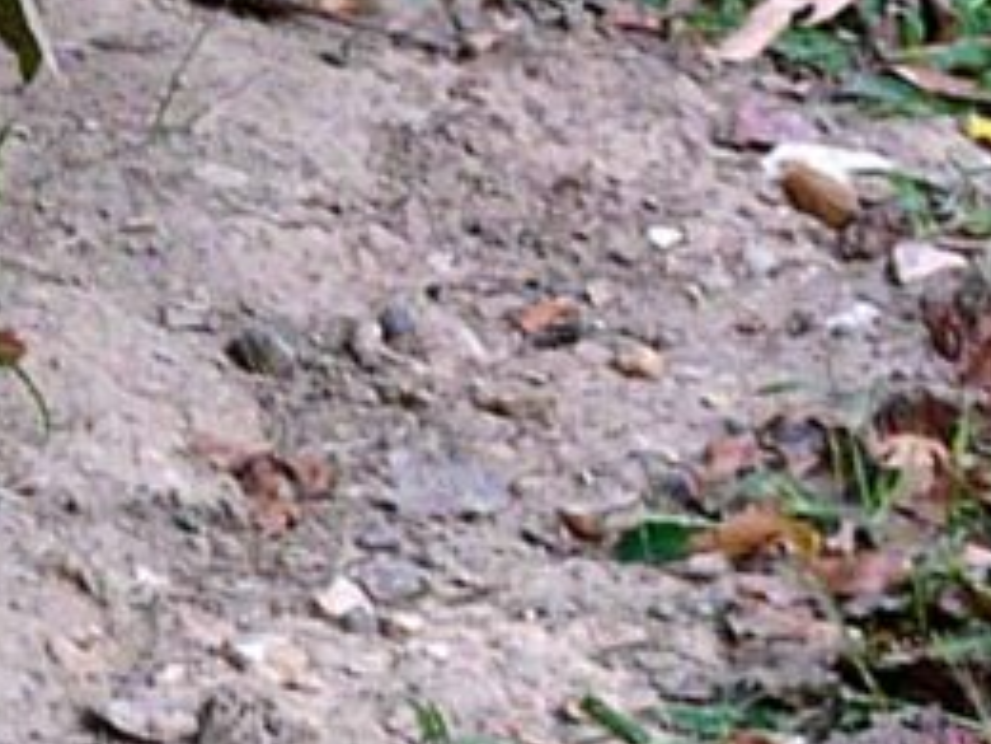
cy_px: 1187
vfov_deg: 4.2
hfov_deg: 5.5
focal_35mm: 355
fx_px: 10163
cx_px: -880
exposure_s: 1/60
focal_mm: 22.5
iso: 100
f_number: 2.8
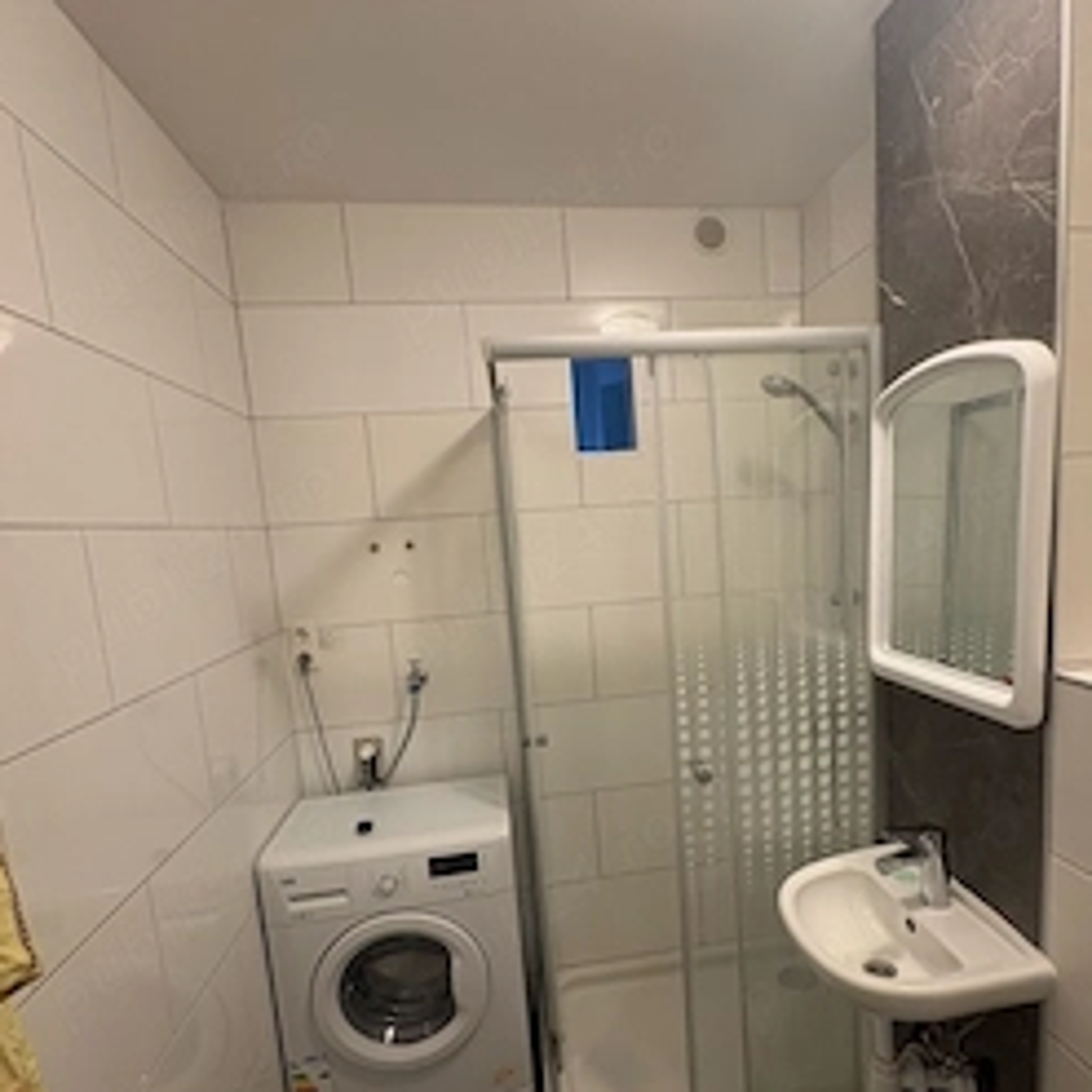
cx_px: 623
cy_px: 623
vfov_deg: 74.4
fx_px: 714
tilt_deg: -5.1
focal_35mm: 20
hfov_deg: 74.4
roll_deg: +4.0
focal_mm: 2.22
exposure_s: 1/50
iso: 200
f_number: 2.2
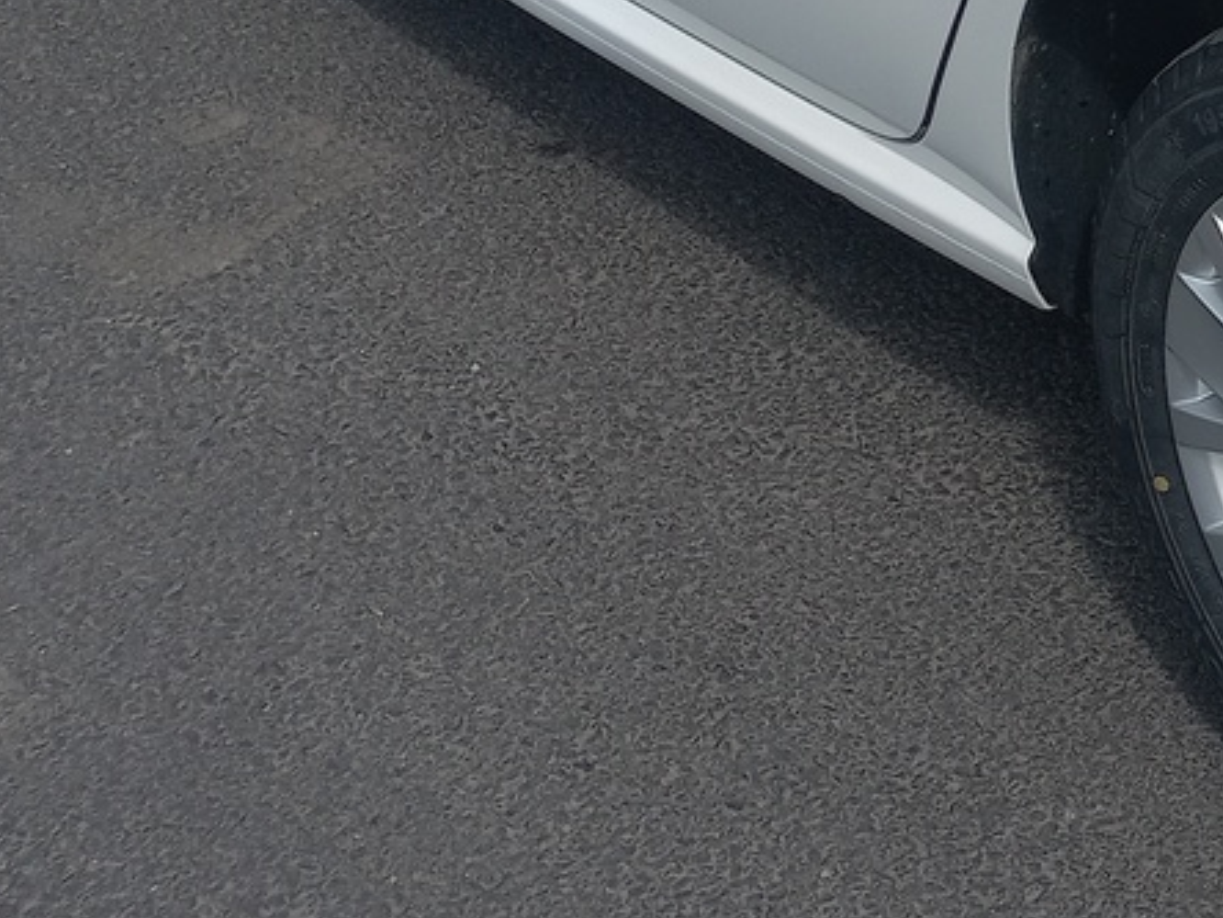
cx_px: 1595
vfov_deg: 15.6
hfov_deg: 20.0
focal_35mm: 90
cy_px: -267
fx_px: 3180
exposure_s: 1/1026
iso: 25
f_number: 1.8
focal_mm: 4.6
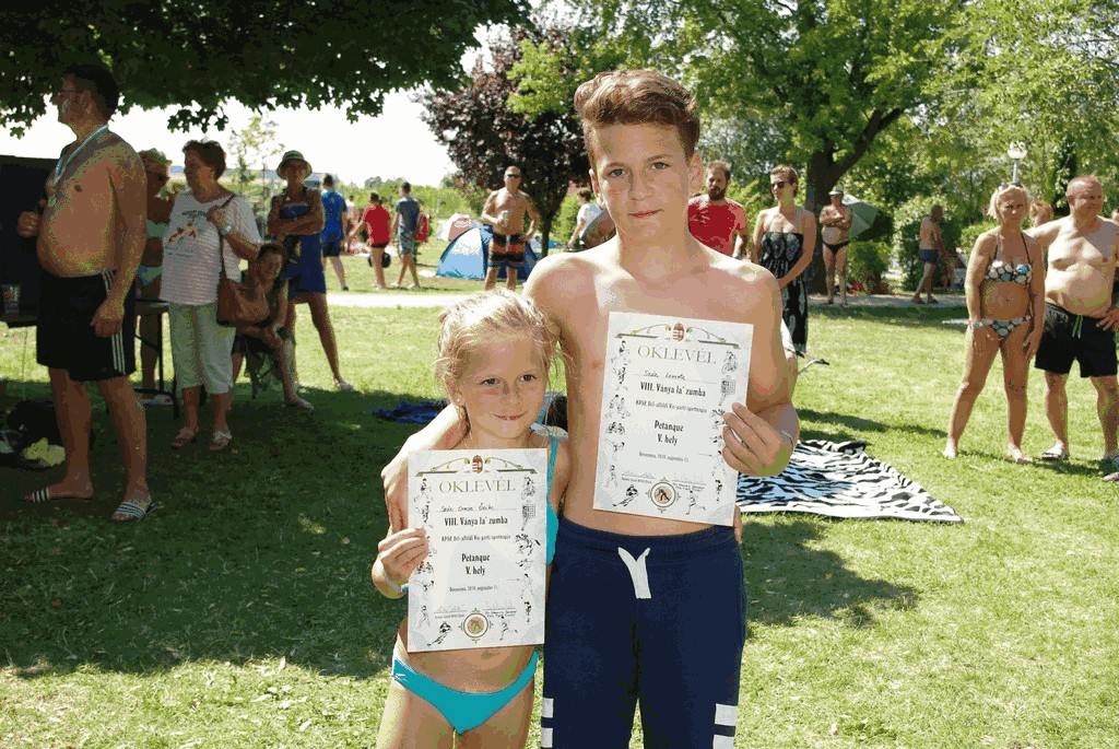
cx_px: 560
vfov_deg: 34.3
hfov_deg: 49.5
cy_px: 374
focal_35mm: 39
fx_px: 1213
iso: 100
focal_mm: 26.25
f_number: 5.6
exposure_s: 1/180
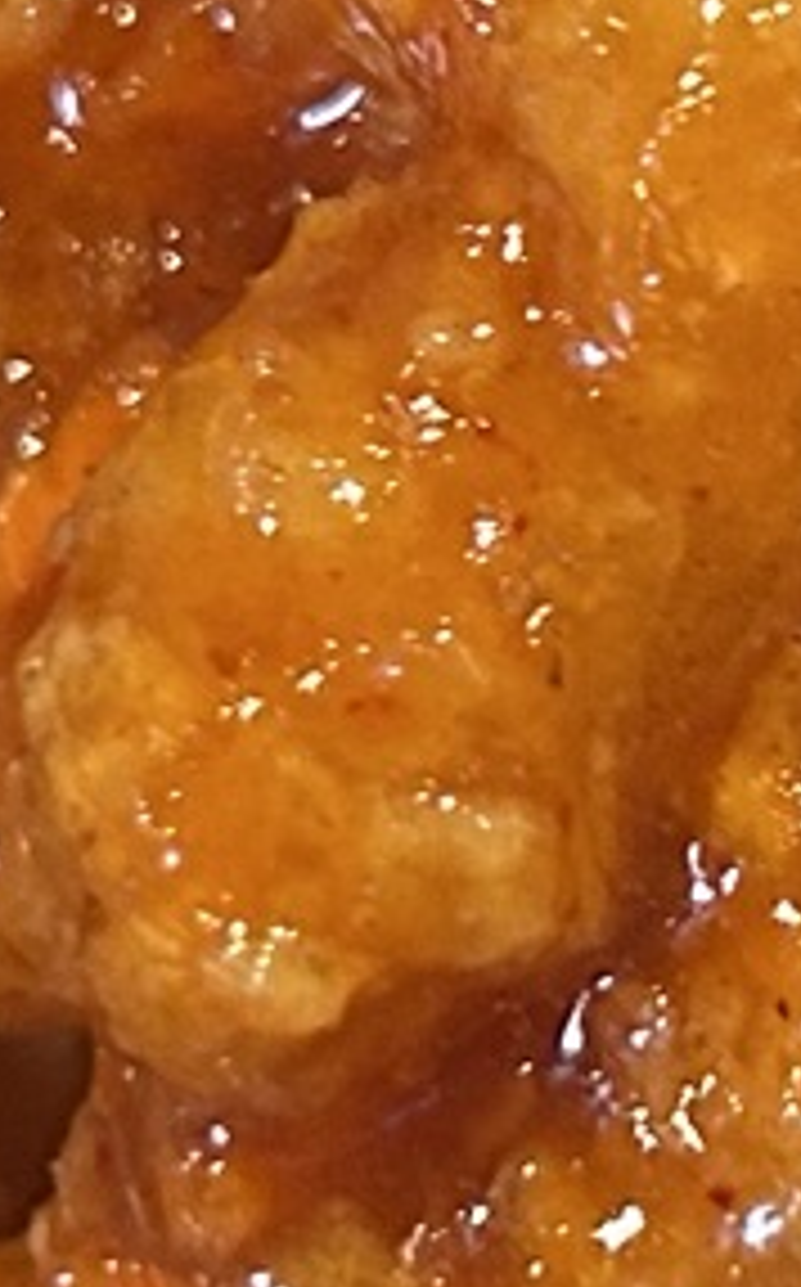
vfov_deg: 10.9
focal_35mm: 193
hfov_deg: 6.8
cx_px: 706
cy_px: 603
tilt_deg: -41.1
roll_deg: -4.3
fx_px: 6761
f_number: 1.5
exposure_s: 1/50
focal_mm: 5.7
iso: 400
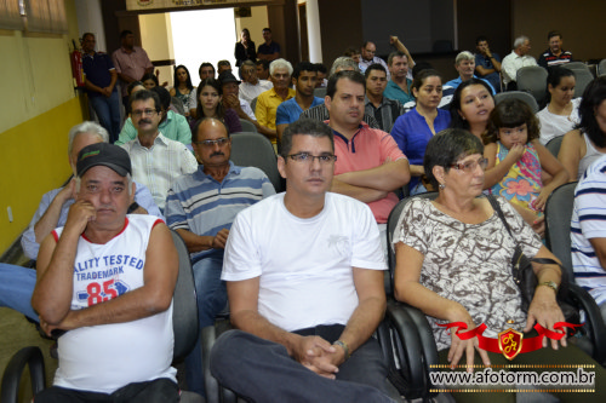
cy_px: 202
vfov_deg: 34.2
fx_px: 656
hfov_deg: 49.6
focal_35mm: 39
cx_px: 303
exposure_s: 1/60
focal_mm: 26
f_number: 4.2
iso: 1250
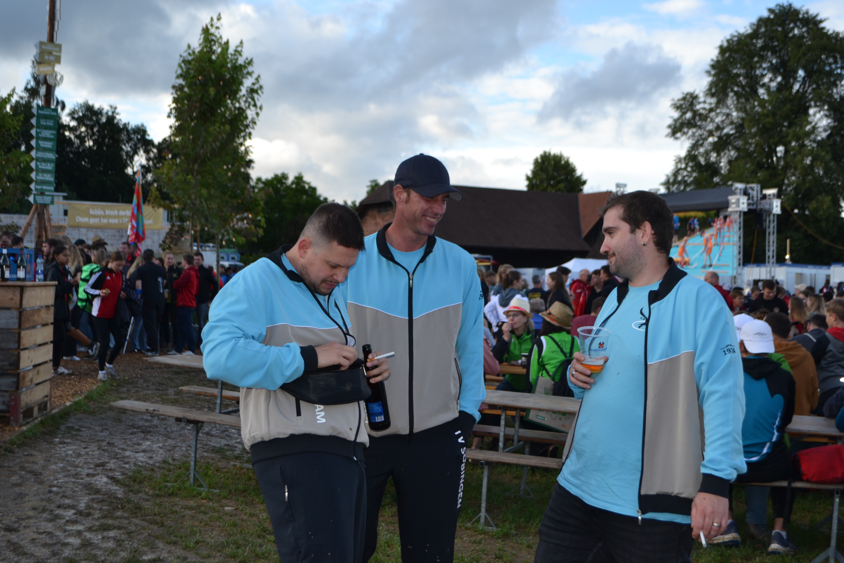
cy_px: 282
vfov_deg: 28.1
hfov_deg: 41.1
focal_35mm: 48
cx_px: 422
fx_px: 1125
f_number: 5
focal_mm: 32
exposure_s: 1/200
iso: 100
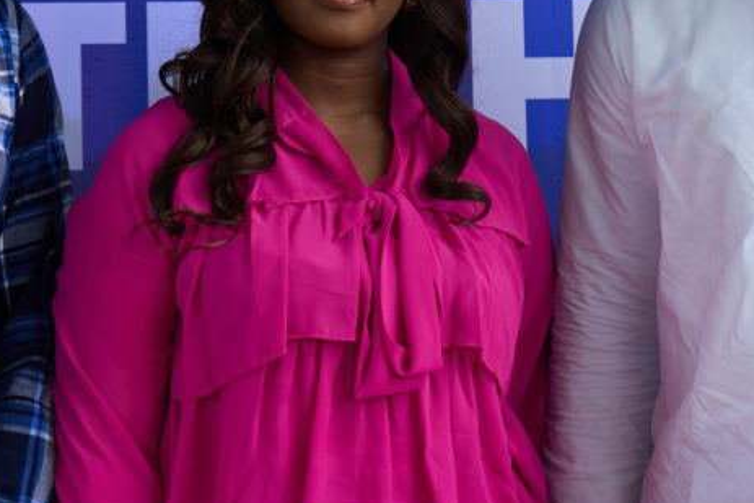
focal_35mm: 146
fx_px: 3059
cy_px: 118
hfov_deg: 14.1
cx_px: 342
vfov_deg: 9.4
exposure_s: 1/320
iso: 250
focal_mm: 44
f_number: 4.5
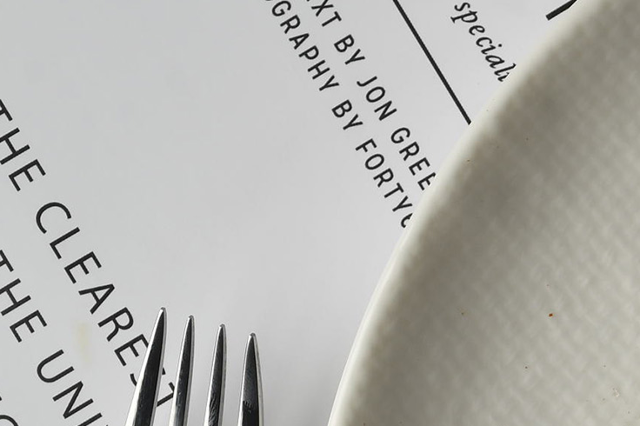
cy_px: 630
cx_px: 1299
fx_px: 5135
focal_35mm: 289
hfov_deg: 6.9
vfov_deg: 4.7
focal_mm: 60
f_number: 13
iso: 100
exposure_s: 1/200
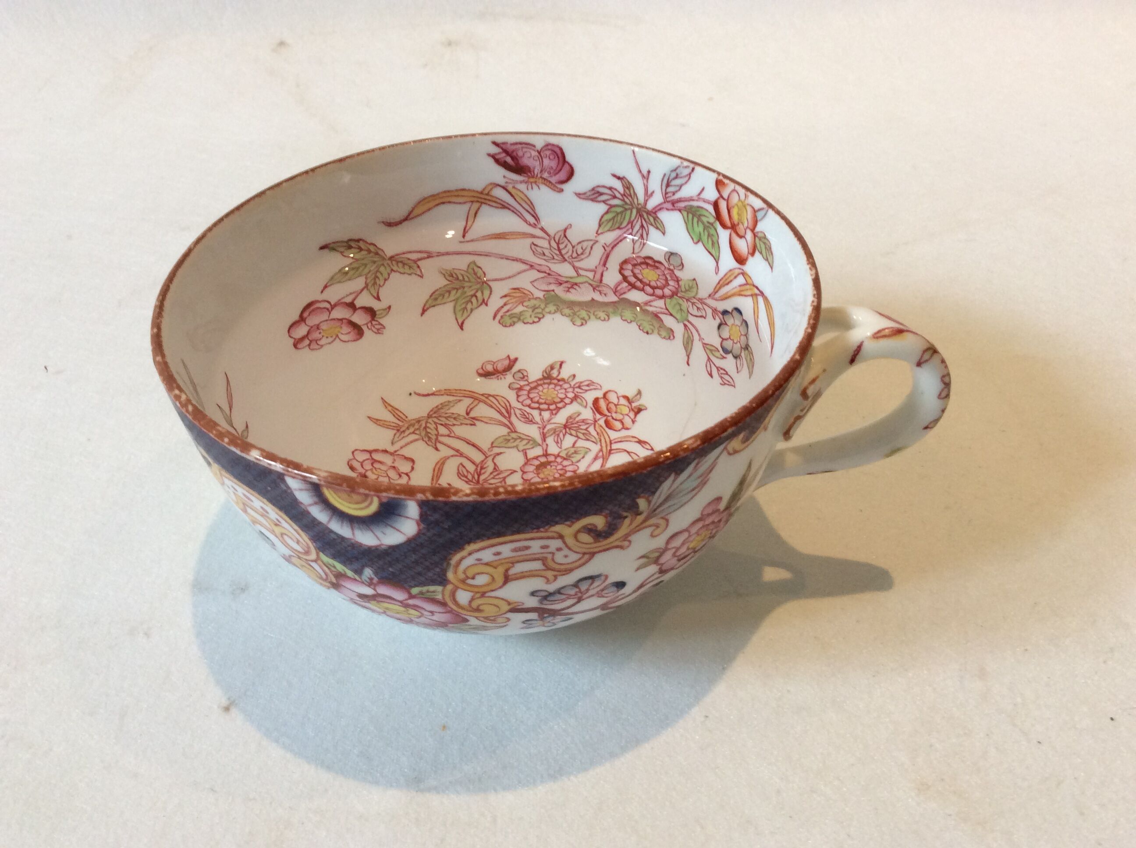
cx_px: 568
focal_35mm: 32
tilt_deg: -40.6
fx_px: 1049
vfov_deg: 44.1
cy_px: 424
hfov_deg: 56.9
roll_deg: +3.4
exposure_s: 1/25
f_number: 2.4
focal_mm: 3.3
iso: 64
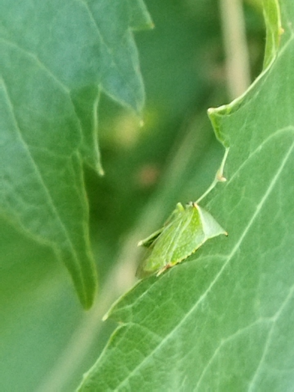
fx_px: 306
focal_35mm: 27
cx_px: 147
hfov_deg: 51.4
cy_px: 196
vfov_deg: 65.3
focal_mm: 4.71
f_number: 1.79
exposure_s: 1/100
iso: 116
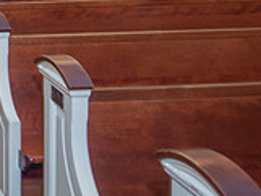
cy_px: -66
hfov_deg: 17.7
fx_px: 732
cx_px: -152
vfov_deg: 14.5
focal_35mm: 97
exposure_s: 1/125
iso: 1000
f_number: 4
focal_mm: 28
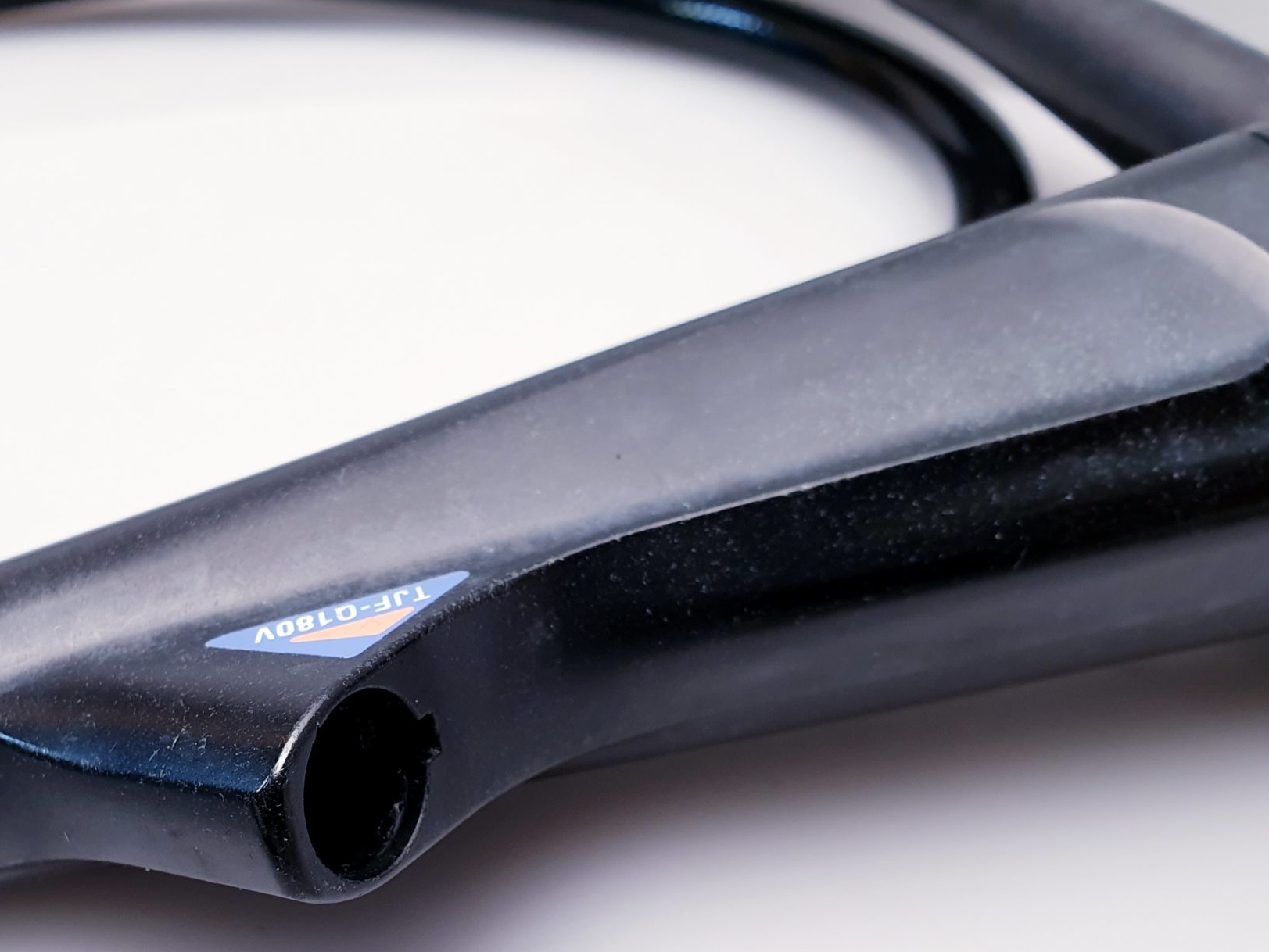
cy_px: 745
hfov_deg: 44.7
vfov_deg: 34.2
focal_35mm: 41
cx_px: 367
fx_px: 1503
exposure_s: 1/50
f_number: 2.4
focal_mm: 4.3
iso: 80
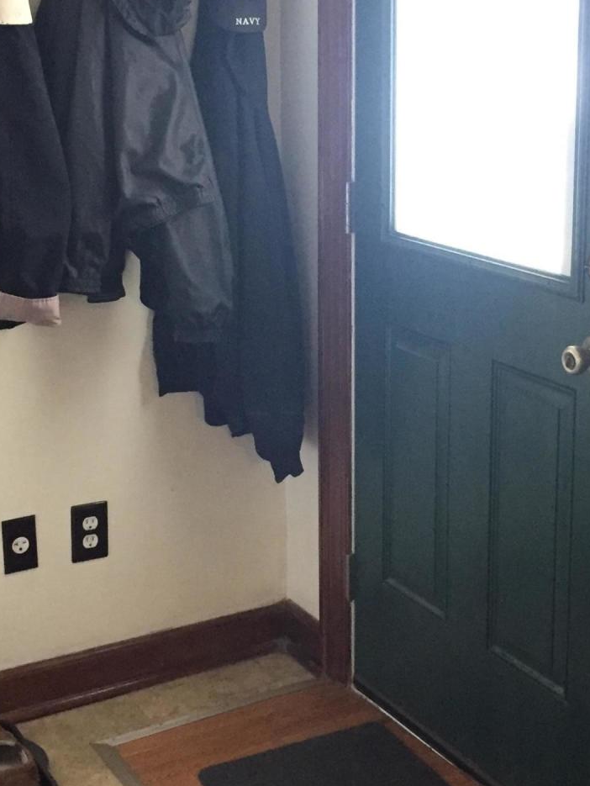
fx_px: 1408
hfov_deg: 23.6
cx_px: 350
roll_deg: +0.2
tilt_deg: -11.0
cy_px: 303
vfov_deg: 31.1
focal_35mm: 62
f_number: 2.2
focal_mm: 4.15
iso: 250
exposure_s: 1/30
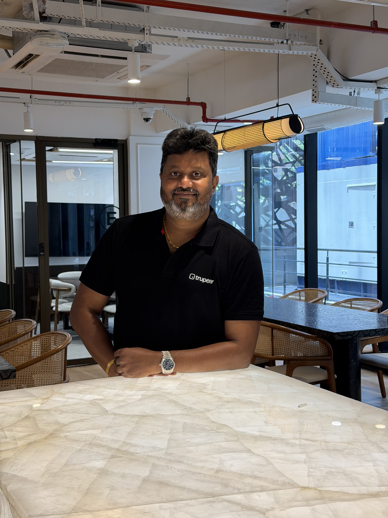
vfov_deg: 39.7
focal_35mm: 48
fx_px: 717
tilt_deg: -2.3
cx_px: 194
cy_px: 259
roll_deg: +0.9
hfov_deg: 30.3
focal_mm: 6.76
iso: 80
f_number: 1.78
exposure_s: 1/130
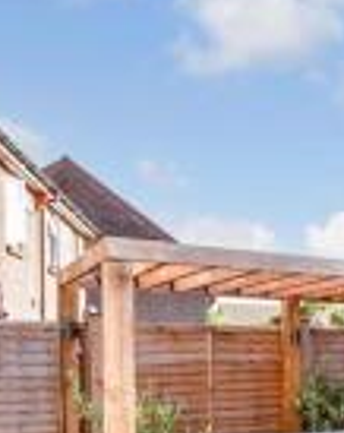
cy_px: 359
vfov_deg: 36.6
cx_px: 672
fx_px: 626
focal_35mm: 49
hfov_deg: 19.4
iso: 200
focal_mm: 10
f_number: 8
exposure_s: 1/100
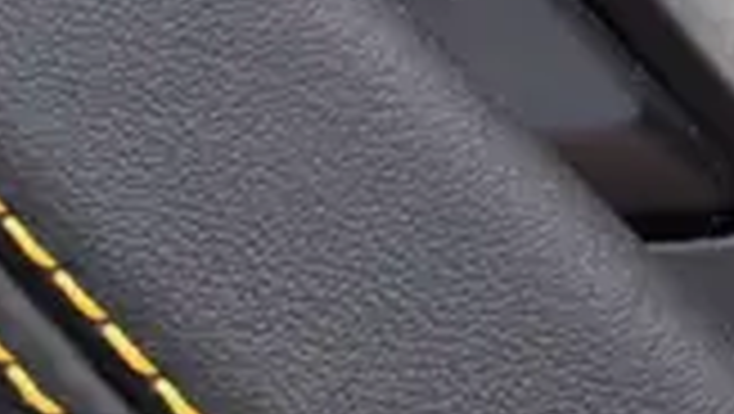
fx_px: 7168
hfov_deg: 5.8
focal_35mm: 368
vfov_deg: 3.2
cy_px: 1278
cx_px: -522
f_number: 2.4
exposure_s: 1/163
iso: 50
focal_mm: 7.9
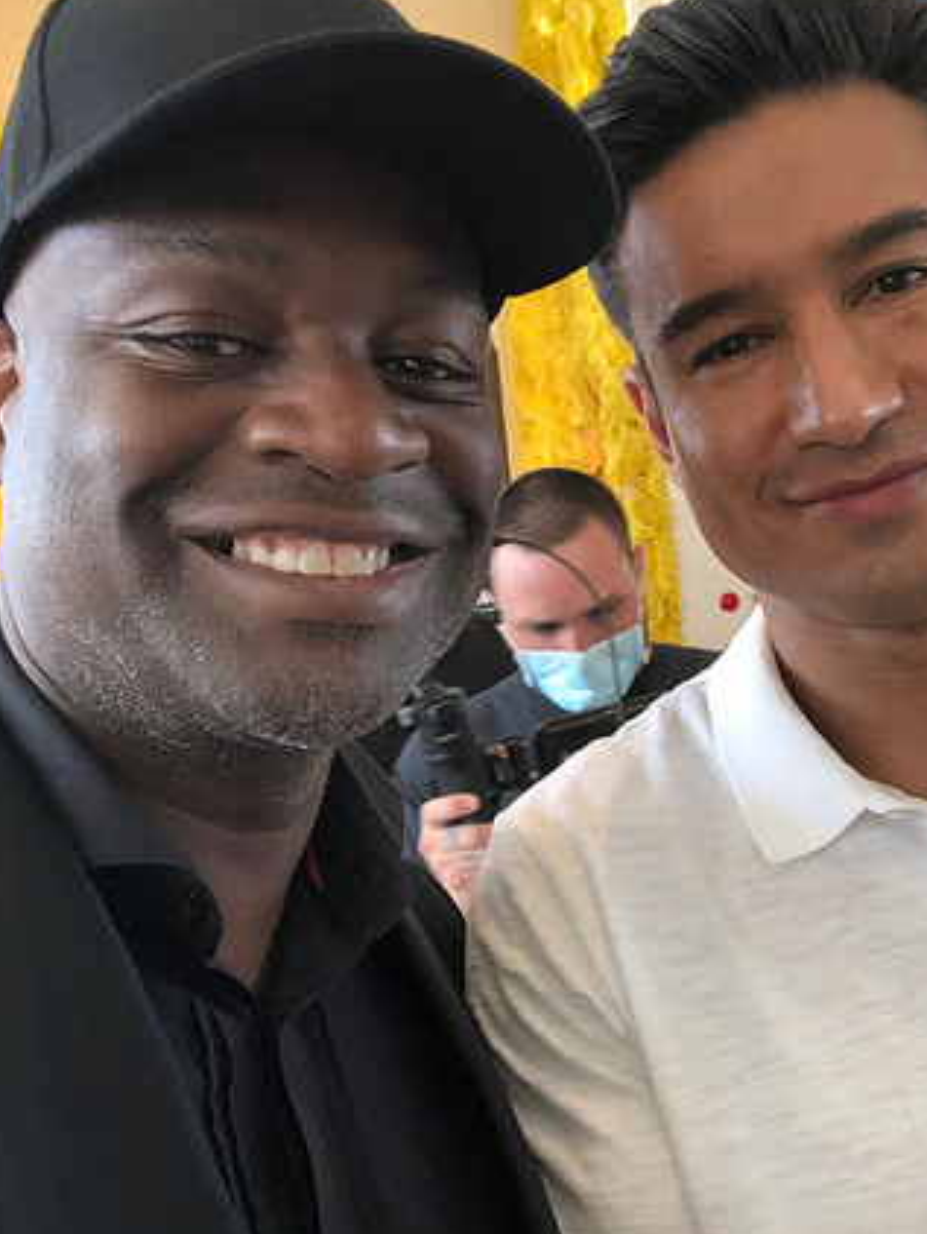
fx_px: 1569
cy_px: 623
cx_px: 617
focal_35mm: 44
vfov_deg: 42.9
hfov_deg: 32.6
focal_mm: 2.87
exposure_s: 1/60
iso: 80
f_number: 2.2
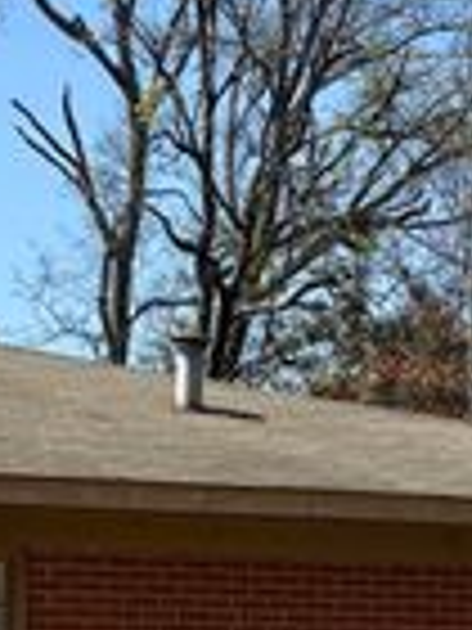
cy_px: 767
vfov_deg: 15.3
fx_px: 2254
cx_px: -54
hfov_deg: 11.8
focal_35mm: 124
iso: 50
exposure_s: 1/3125
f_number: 1.6
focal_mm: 5.96
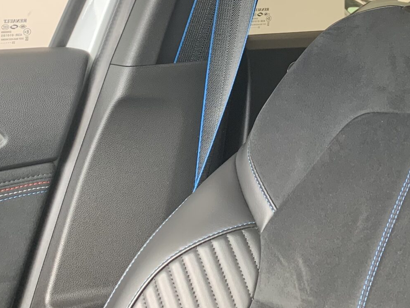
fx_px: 794
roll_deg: +0.3
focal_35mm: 67
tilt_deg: +5.8
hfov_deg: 28.4
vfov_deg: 21.1
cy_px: -6
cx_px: 320
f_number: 1.8
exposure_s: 1/78
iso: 100
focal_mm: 4.25
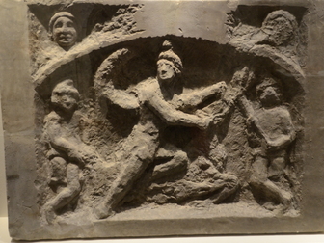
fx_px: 459
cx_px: 181
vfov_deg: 29.7
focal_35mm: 49
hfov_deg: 38.9
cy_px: 128
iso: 1250
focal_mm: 26
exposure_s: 1/60
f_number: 3.8
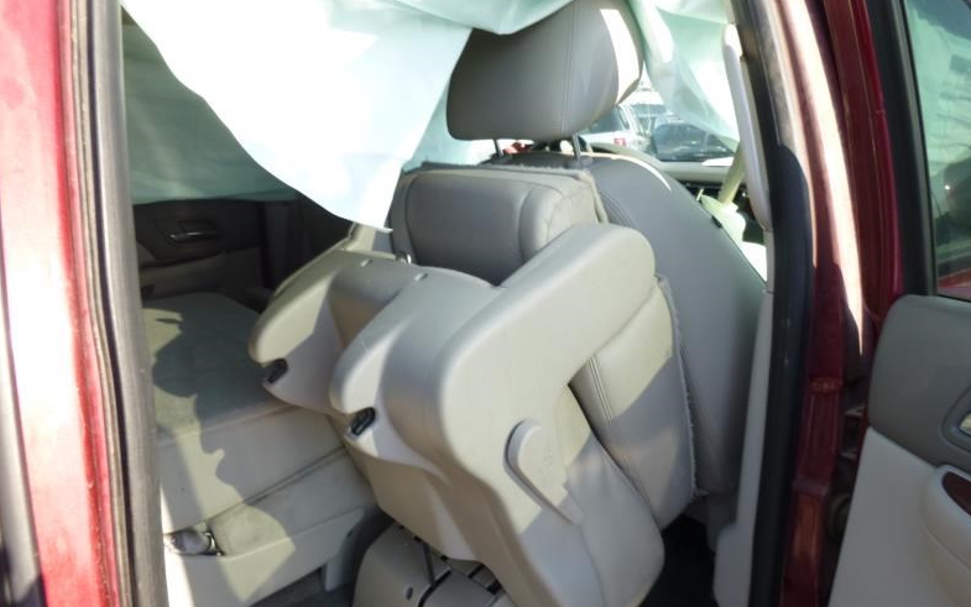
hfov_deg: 68.4
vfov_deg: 46.0
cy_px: 323
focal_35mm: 27
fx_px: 715
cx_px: 492
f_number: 3.9
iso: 100
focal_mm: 4.5
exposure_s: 1/125
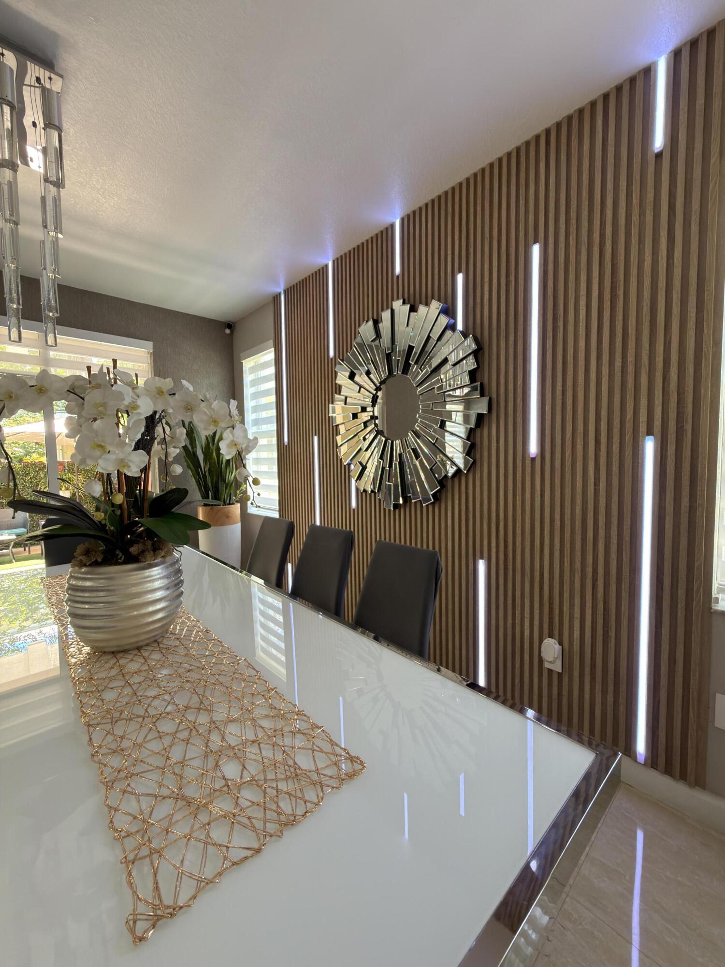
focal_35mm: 14
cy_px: 484
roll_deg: +0.9
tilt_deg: -3.8
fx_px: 391
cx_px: 362
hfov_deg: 85.7
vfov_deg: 102.1
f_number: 2.2
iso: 64
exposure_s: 1/30
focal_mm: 2.22
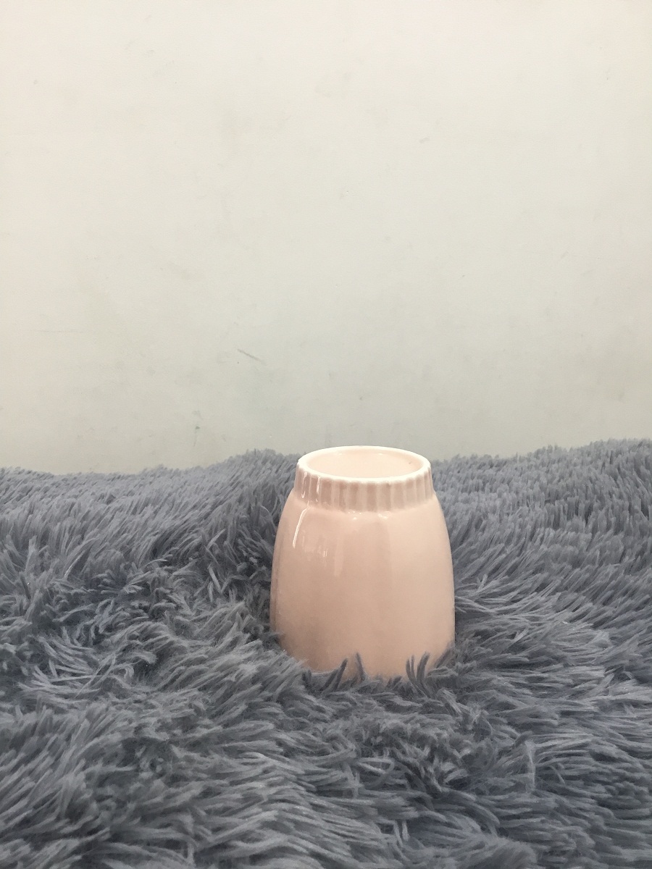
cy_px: 434
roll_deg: +0.6
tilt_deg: -13.4
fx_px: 779
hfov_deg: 45.4
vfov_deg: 58.4
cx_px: 326
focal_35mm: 31
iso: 80
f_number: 2.4
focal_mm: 3.3
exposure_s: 1/33
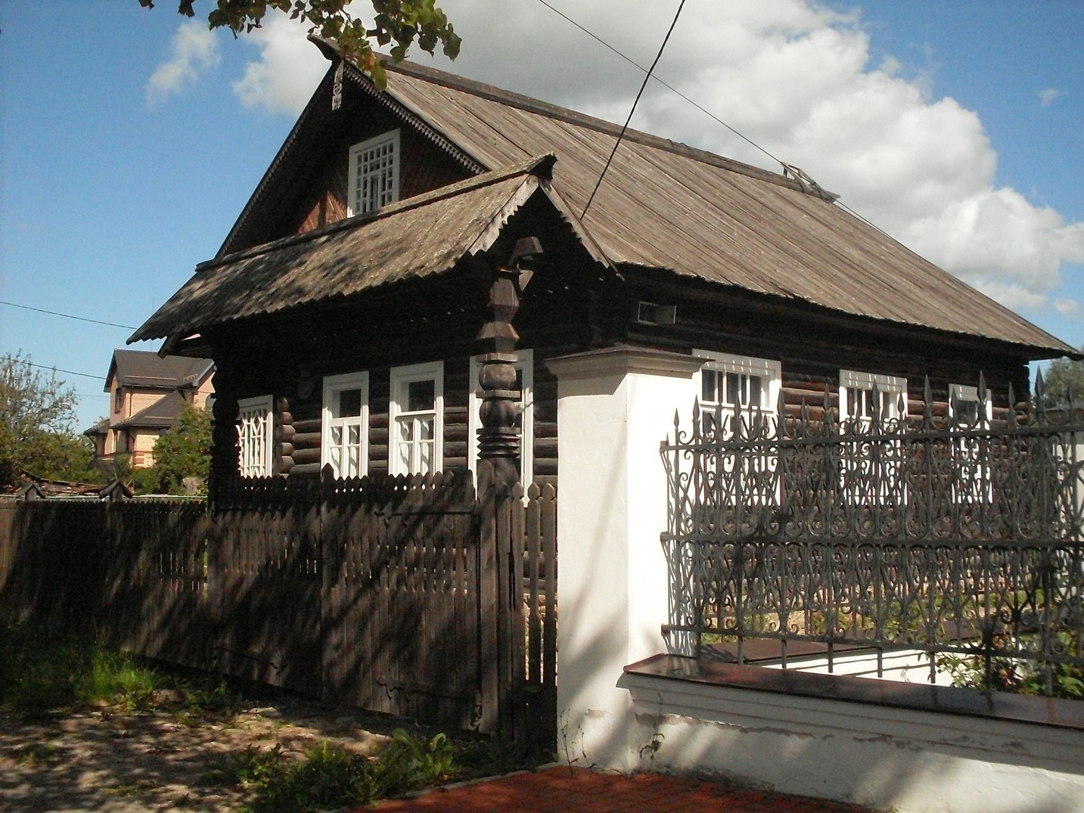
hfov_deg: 49.0
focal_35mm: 38
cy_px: 406
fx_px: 1190
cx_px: 542
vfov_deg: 37.7
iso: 400
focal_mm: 6.3
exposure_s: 1/1000
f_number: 8.4
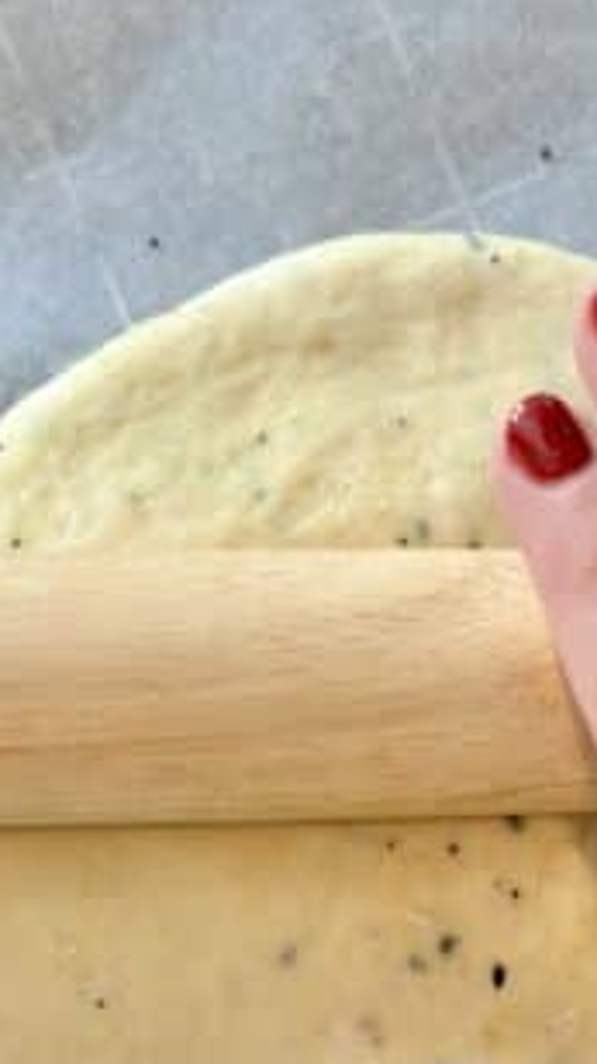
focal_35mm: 85
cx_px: 336
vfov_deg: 24.8
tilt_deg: -82.5
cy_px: 795
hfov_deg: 14.2
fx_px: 2395
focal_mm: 6.86
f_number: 1.78
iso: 80
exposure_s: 1/180
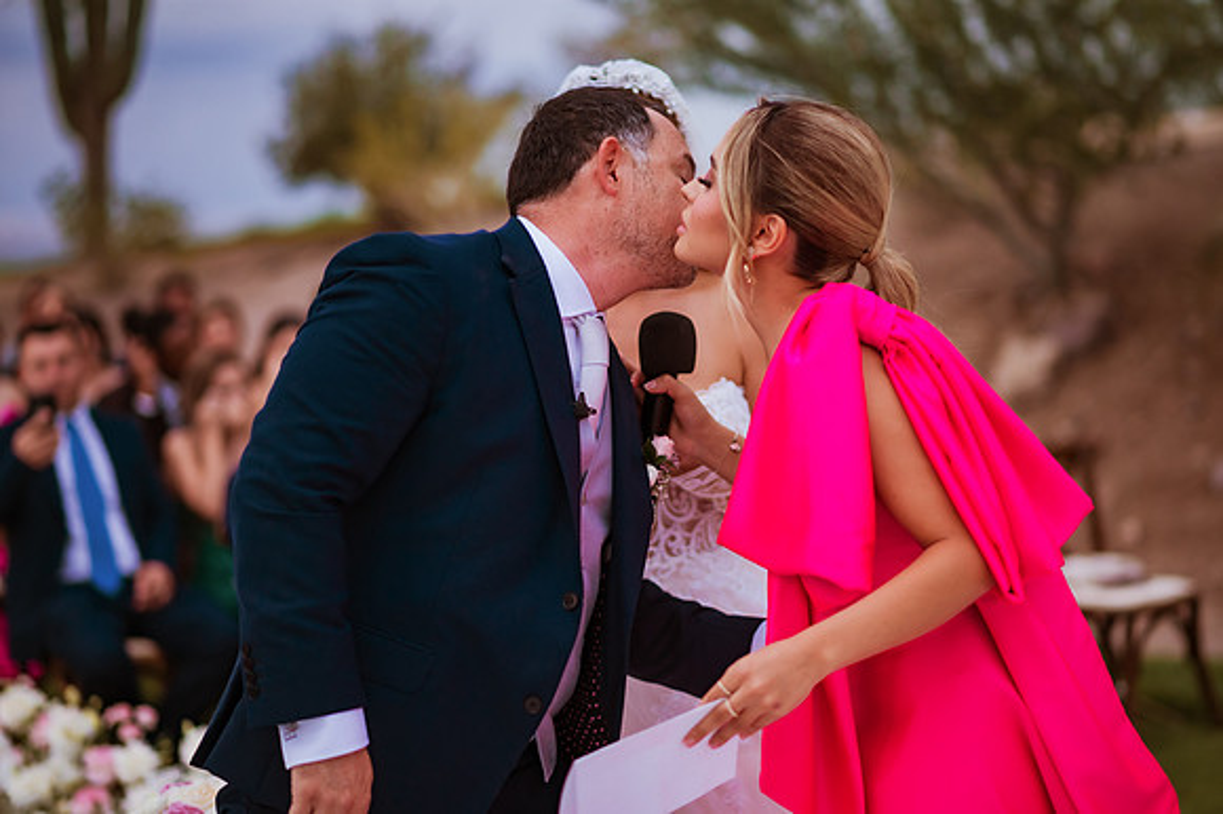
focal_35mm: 87
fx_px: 2942
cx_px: 612
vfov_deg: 15.8
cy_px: 407
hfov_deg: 23.5
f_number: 1.8
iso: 800
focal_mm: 85
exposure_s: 1/2000
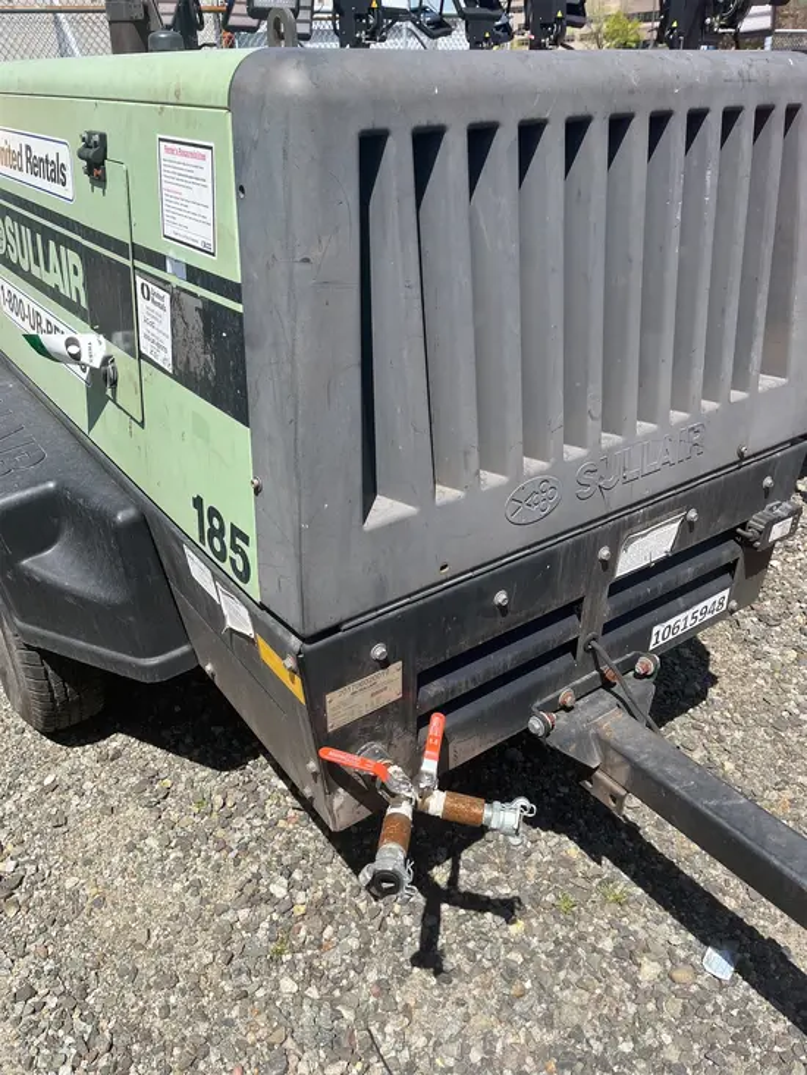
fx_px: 808
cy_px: 538
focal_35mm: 26
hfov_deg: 53.1
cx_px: 404
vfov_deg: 67.3
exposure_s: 1/2632
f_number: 1.6
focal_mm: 5.1
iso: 50
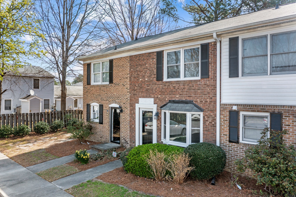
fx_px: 230
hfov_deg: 65.5
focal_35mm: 28
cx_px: 148
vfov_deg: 46.4
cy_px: 98
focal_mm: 10.26
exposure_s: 1/640
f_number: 2.8
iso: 100
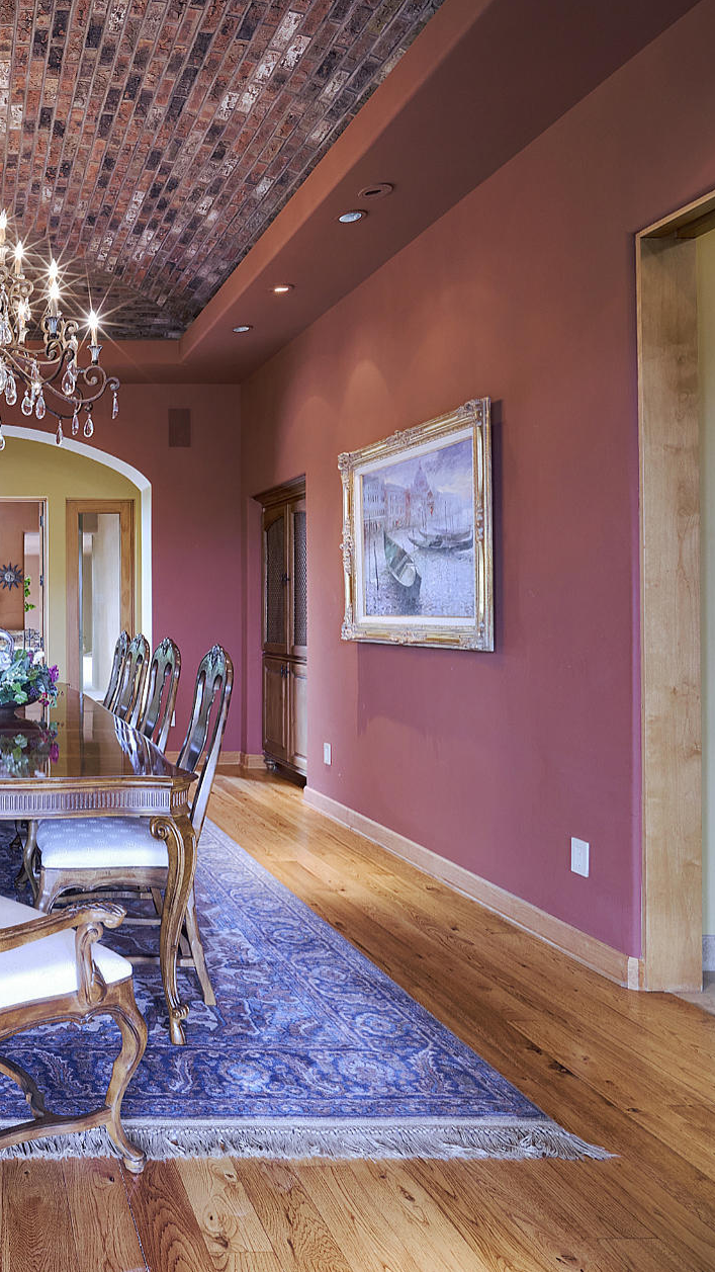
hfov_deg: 40.6
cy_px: 629
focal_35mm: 24
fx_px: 809
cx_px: -26
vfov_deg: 76.3
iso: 800
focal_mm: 15
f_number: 9
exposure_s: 1/1.67
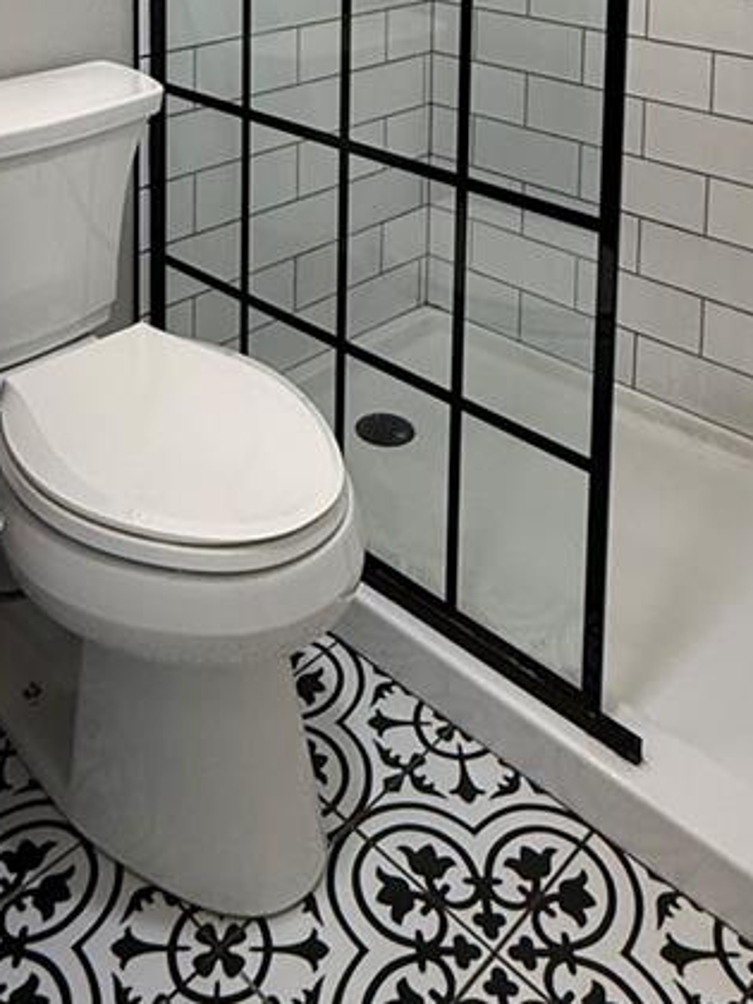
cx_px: 282
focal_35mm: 40
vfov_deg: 38.6
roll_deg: -1.5
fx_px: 1160
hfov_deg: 35.8
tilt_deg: -6.0
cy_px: -103
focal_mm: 2.22
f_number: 2.2
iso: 250
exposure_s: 1/120
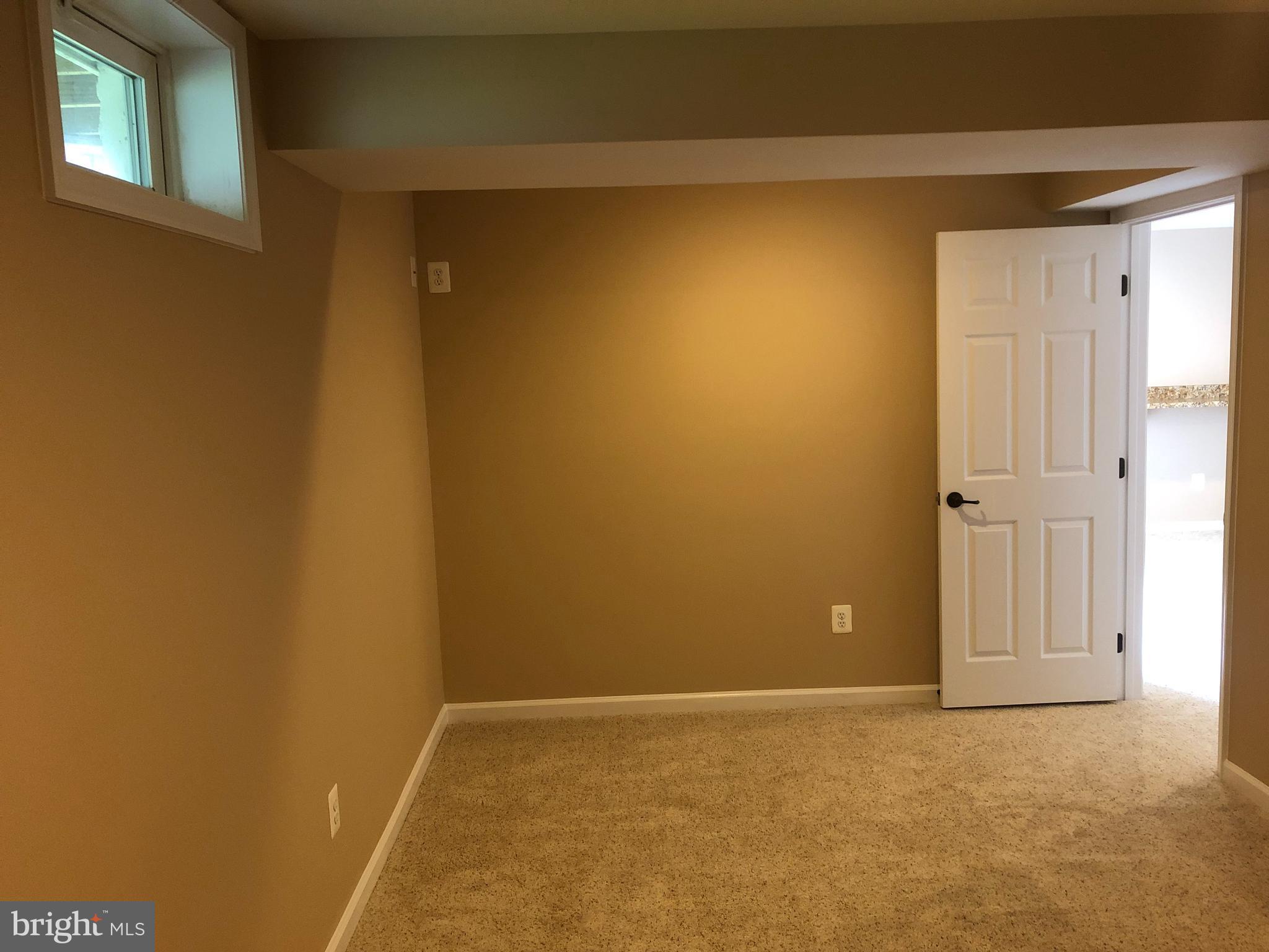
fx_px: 1026
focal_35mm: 28
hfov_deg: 63.4
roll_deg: +2.3
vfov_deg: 49.7
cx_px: 634
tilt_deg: -6.6
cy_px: 476
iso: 100
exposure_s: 1/13
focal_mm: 4
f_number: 1.8
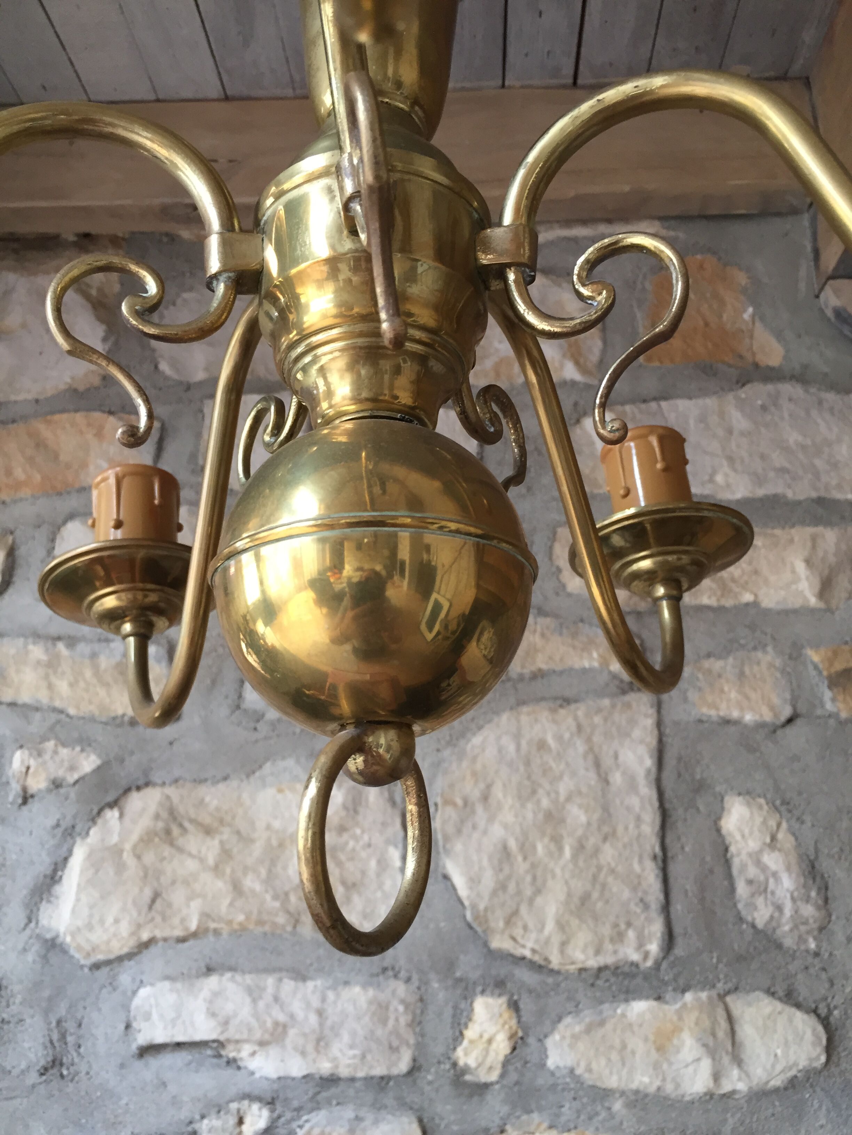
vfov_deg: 61.7
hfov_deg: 48.2
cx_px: 426
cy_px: 568
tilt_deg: +18.8
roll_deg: +0.3
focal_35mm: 29
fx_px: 952
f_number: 2.2
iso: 125
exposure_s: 1/33
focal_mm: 4.15
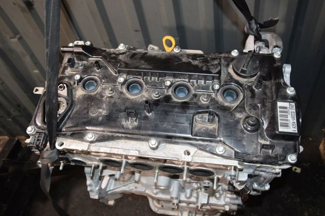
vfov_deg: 39.9
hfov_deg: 57.2
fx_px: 298
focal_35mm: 33
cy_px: 108
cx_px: 162
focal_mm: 22
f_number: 5.6
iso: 1600
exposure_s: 1/60
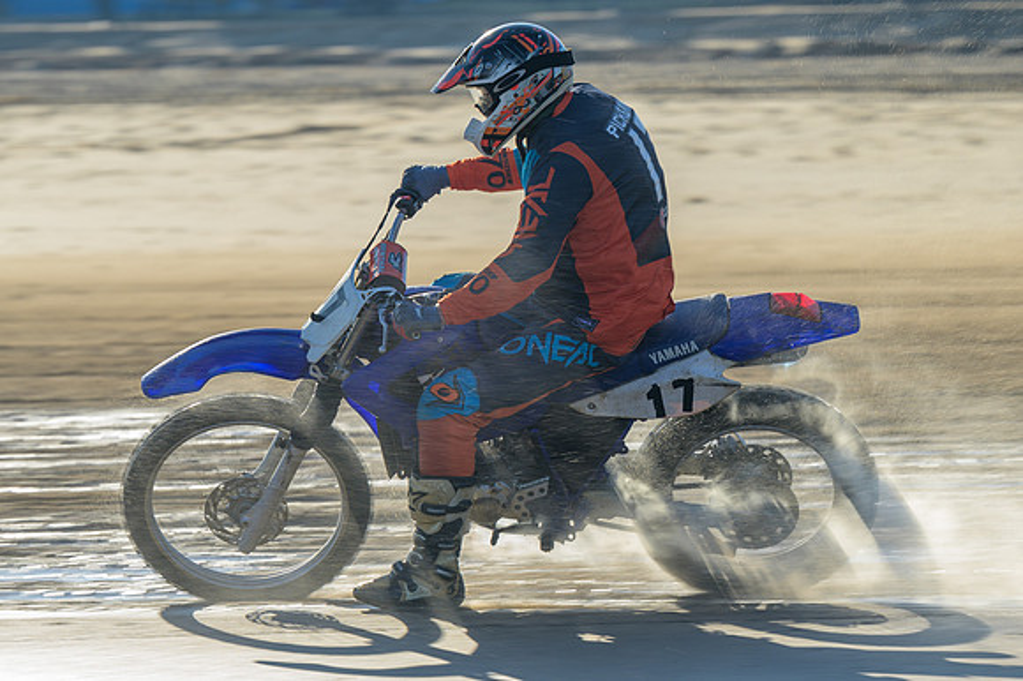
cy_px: 369
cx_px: 451
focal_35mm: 232
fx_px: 6584
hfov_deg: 8.9
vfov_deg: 5.9
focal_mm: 135
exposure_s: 1/320
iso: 64
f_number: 5
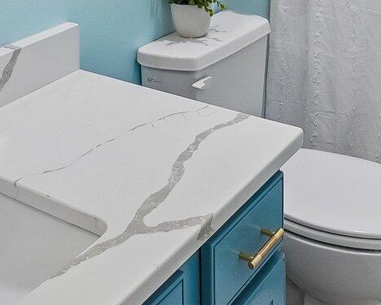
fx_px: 699
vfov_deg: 19.0
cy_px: -237
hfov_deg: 30.5
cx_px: 195
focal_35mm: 62
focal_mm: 10
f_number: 8
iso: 400
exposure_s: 1/8
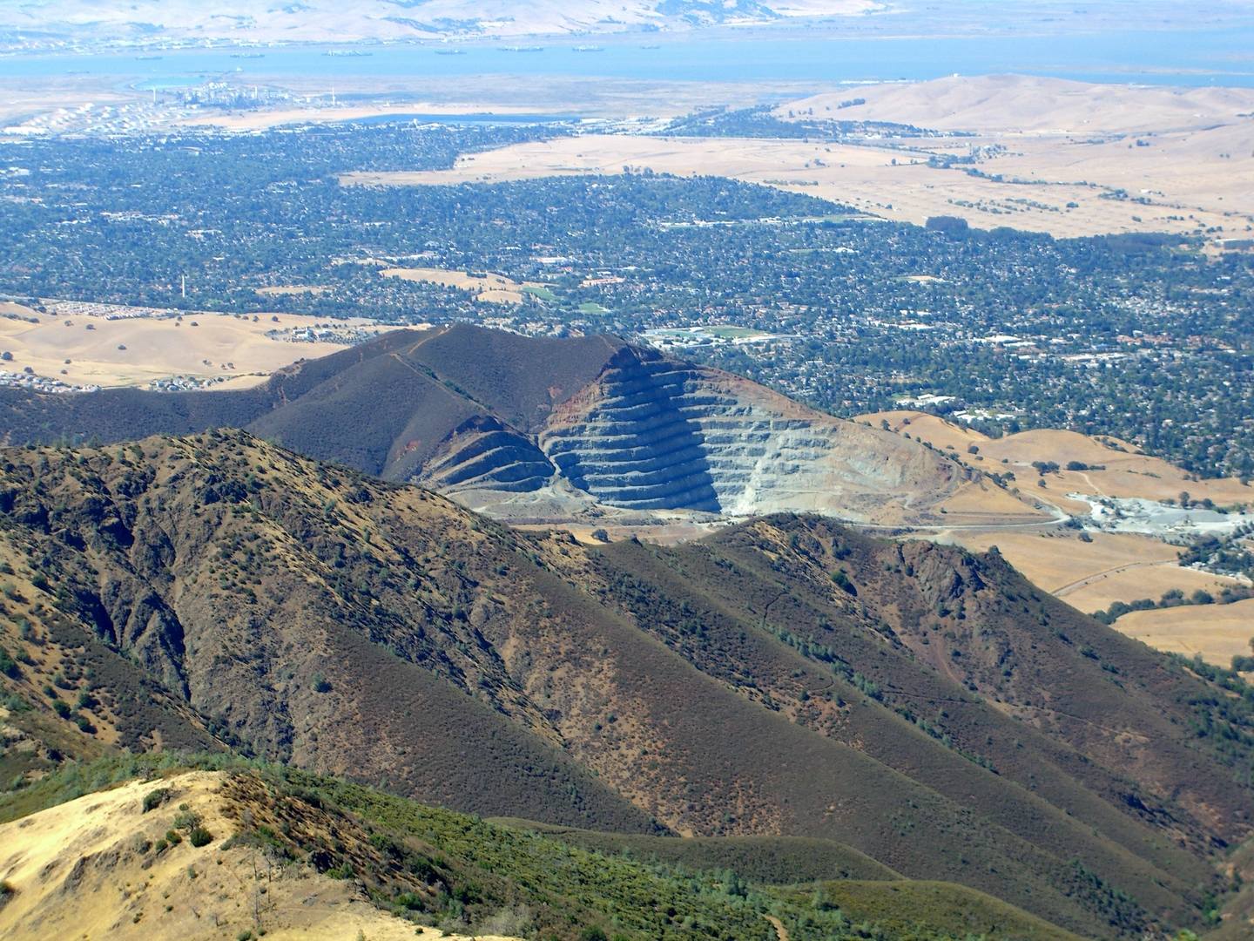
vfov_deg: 13.0
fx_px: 4130
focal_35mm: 114
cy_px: 470
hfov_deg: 17.3
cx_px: 627
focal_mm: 23.7
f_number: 5.1
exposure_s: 1/250
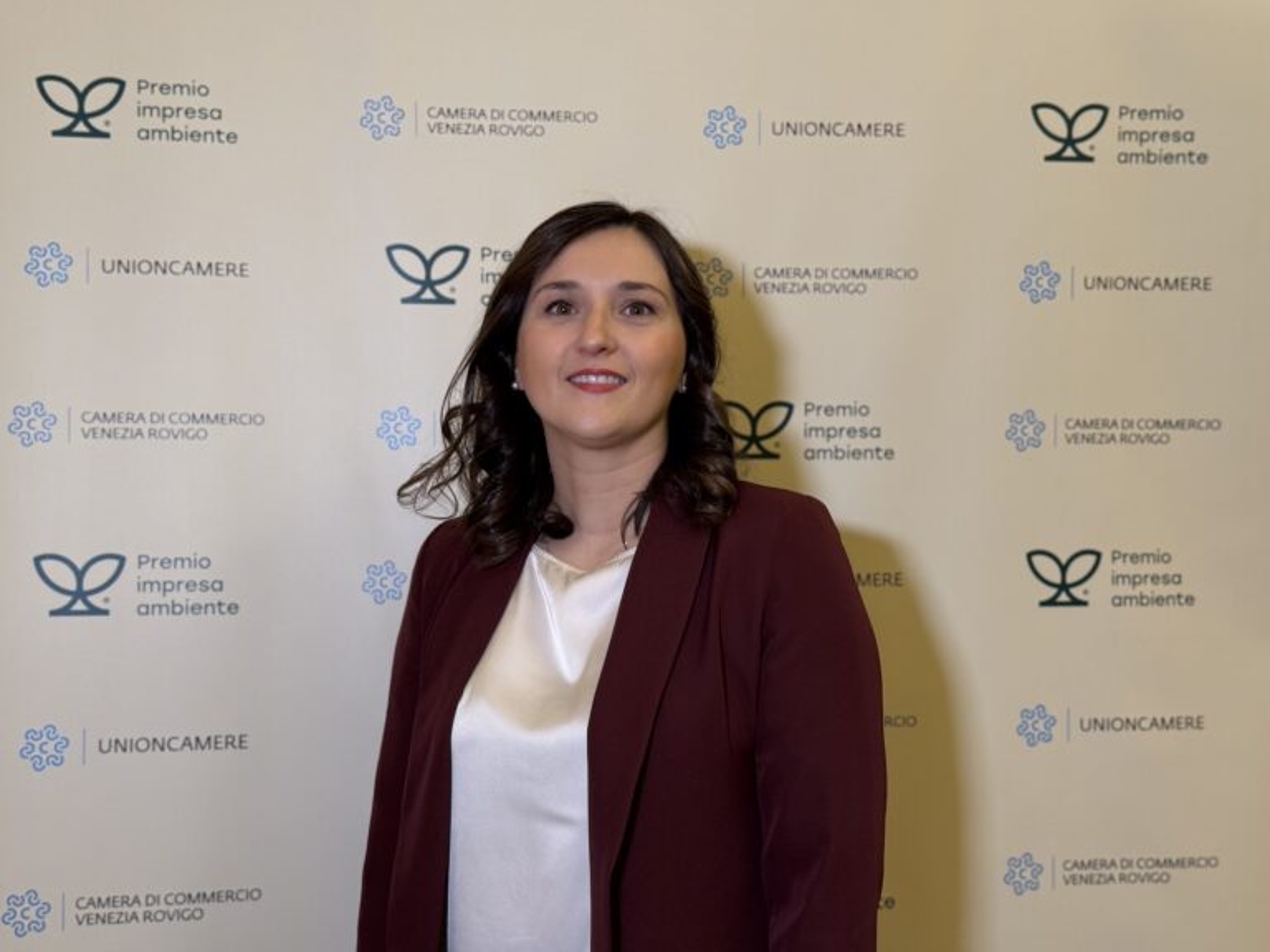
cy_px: 476
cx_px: 635
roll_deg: +0.6
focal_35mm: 48
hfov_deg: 39.7
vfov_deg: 30.3
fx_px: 1761
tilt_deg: -1.8
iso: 100
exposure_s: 1/50
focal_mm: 6.76
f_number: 1.78
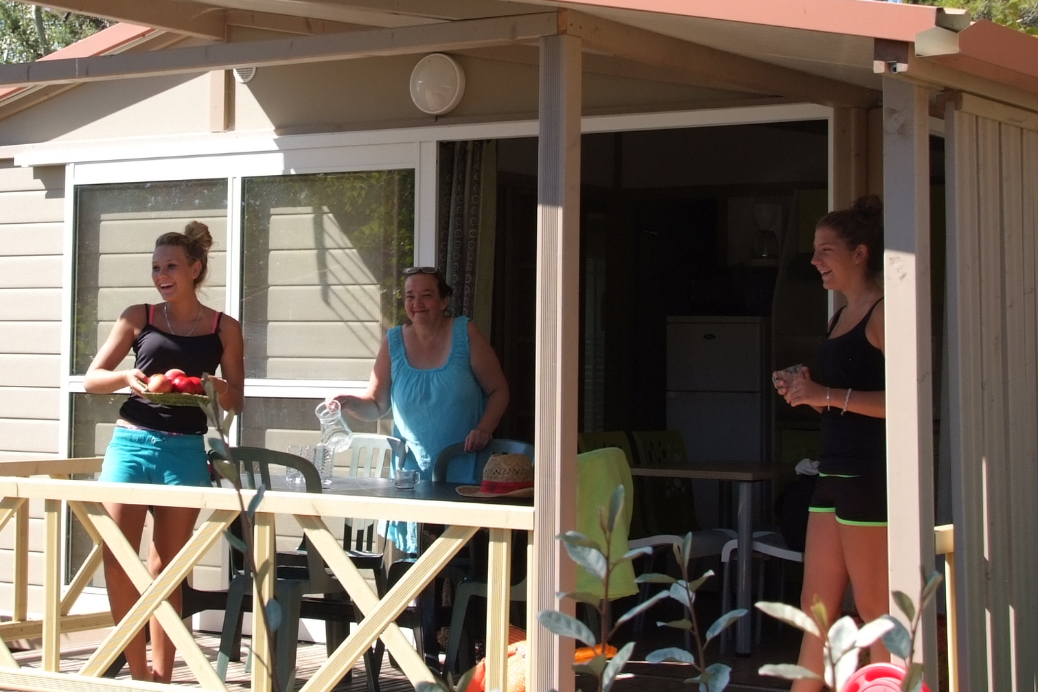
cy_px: 224
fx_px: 2249
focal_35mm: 78
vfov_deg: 17.4
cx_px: 389
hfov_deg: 25.9
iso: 320
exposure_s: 1/285
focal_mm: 26
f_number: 9
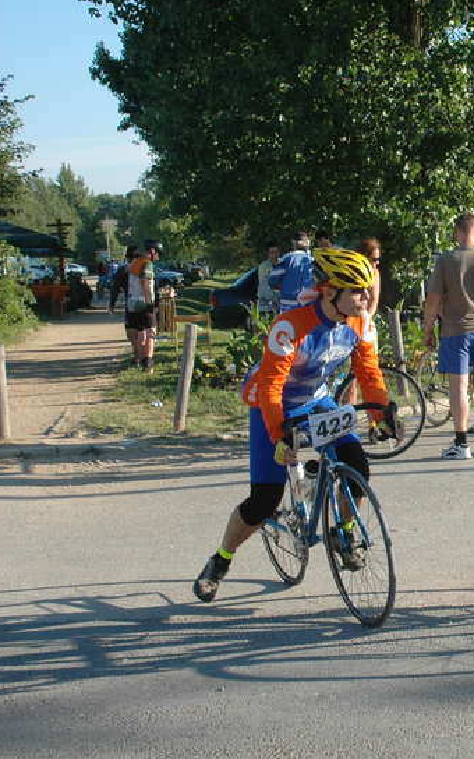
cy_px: 342
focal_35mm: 71
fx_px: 1467
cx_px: 611
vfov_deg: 29.0
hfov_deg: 17.3
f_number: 9.5
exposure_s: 1/250
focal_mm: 28
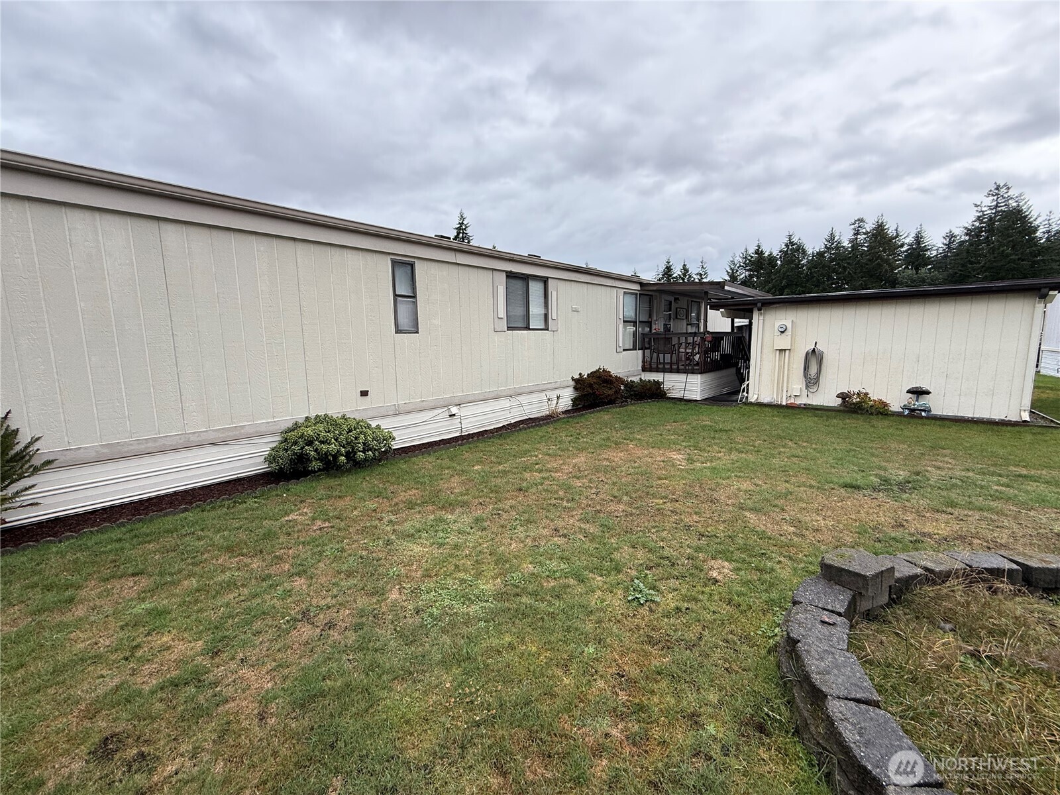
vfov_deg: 85.7
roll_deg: +1.1
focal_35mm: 14
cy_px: 398
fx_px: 429
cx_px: 530
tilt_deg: -8.2
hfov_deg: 102.1
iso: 64
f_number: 2.2
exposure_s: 1/209
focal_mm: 2.22
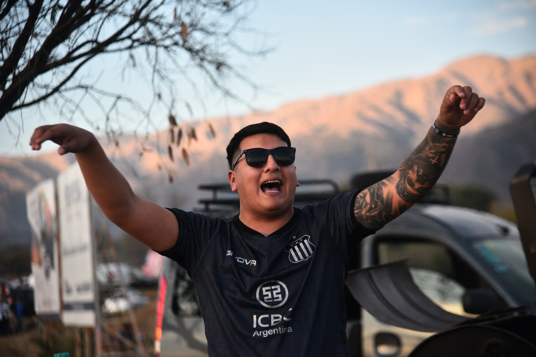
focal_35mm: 105
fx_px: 1563
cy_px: 178
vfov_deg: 13.0
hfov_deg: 19.5
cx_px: 268
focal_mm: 105
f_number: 4
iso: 400
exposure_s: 1/800
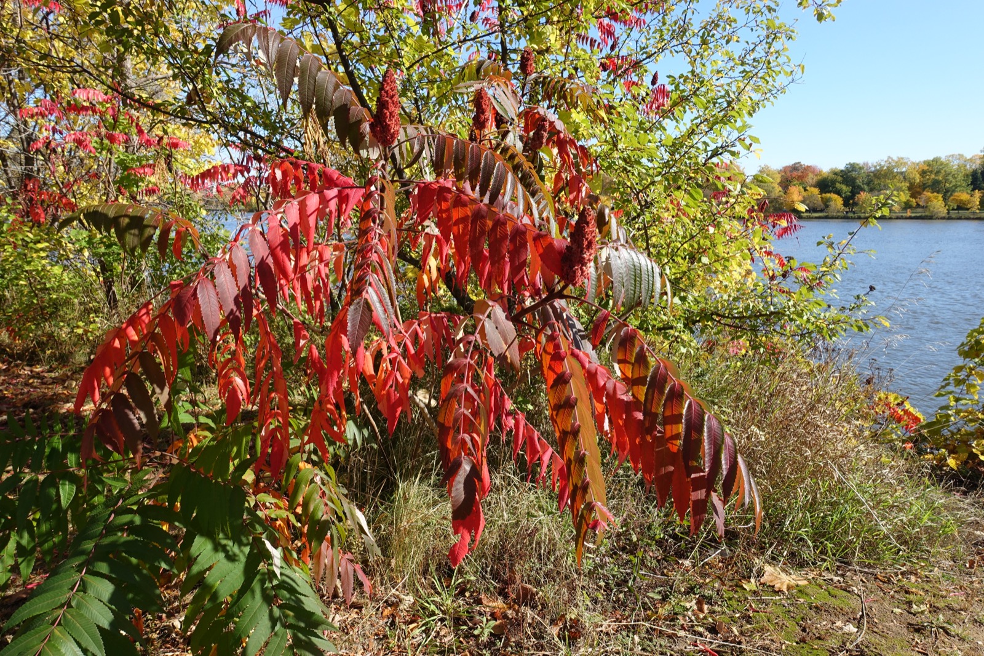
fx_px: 656
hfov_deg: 73.8
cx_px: 492
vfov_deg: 53.1
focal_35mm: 24
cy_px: 328
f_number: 5.6
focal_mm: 8.8
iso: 125
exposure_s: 1/320
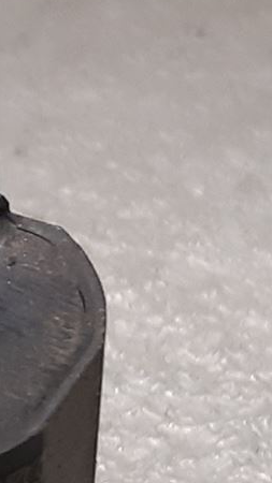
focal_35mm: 129
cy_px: 517
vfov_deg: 16.2
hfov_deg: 8.9
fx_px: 1655
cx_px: -277
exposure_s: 1/50
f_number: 1.7
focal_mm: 3.93
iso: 125
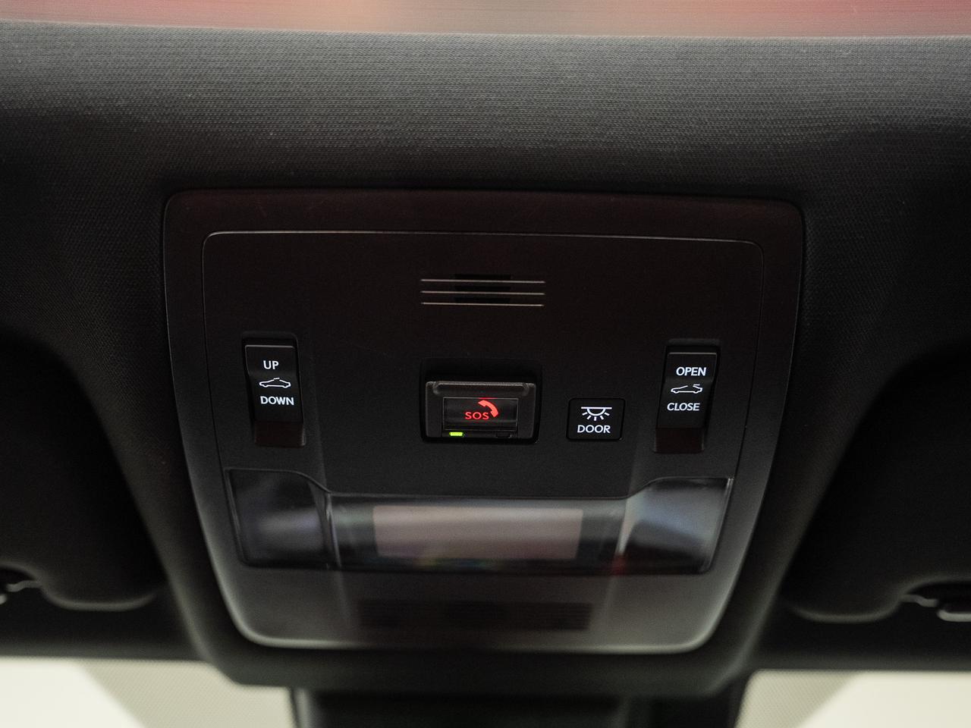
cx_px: 485
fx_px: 1331
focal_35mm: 47
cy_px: 417
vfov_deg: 30.5
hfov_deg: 40.1
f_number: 3.2
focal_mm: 37.8
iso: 1000
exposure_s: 1/40
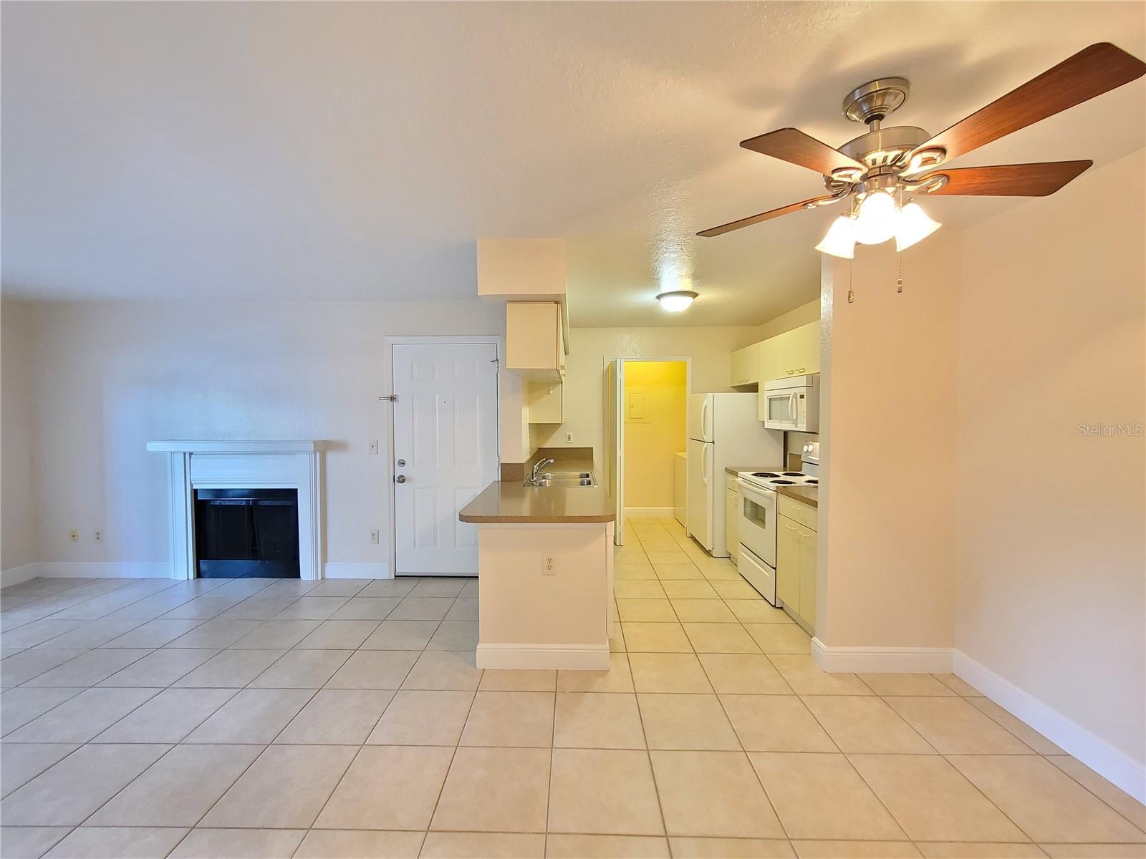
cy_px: 430
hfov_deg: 106.2
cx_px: 573
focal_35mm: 13
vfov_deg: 89.9
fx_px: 430
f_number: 2.2
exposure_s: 1/29
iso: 400
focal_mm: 2.2
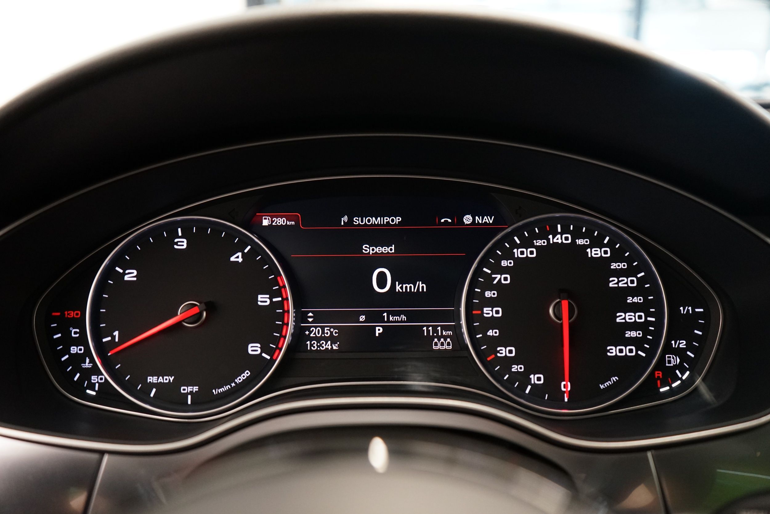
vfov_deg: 45.0
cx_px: 385
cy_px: 257
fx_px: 620
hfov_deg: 63.7
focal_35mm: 29
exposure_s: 1/60
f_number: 3.5
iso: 2500
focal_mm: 29
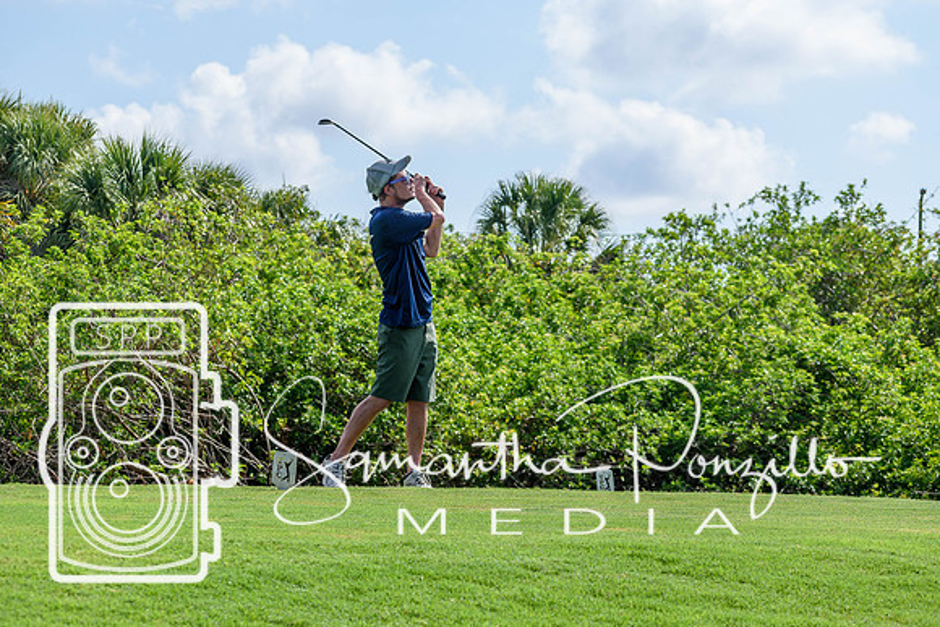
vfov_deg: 11.7
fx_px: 3056
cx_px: 470
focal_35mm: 117
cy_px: 314
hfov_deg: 17.5
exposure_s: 1/800
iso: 200
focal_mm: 78
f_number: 7.1
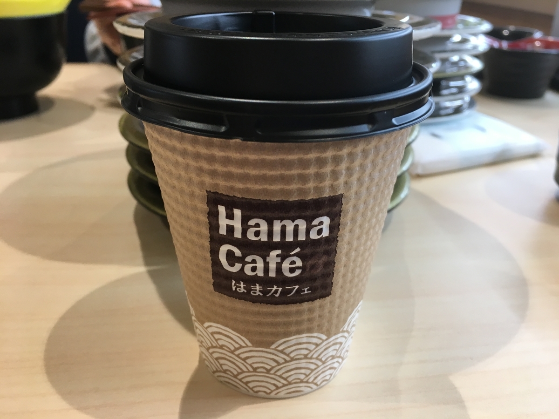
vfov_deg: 48.2
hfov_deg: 61.7
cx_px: 280
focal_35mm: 29
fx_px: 468
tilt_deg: -26.0
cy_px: 210
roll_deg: -2.3
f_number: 2.2
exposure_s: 1/30
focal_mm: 4.15
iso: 32
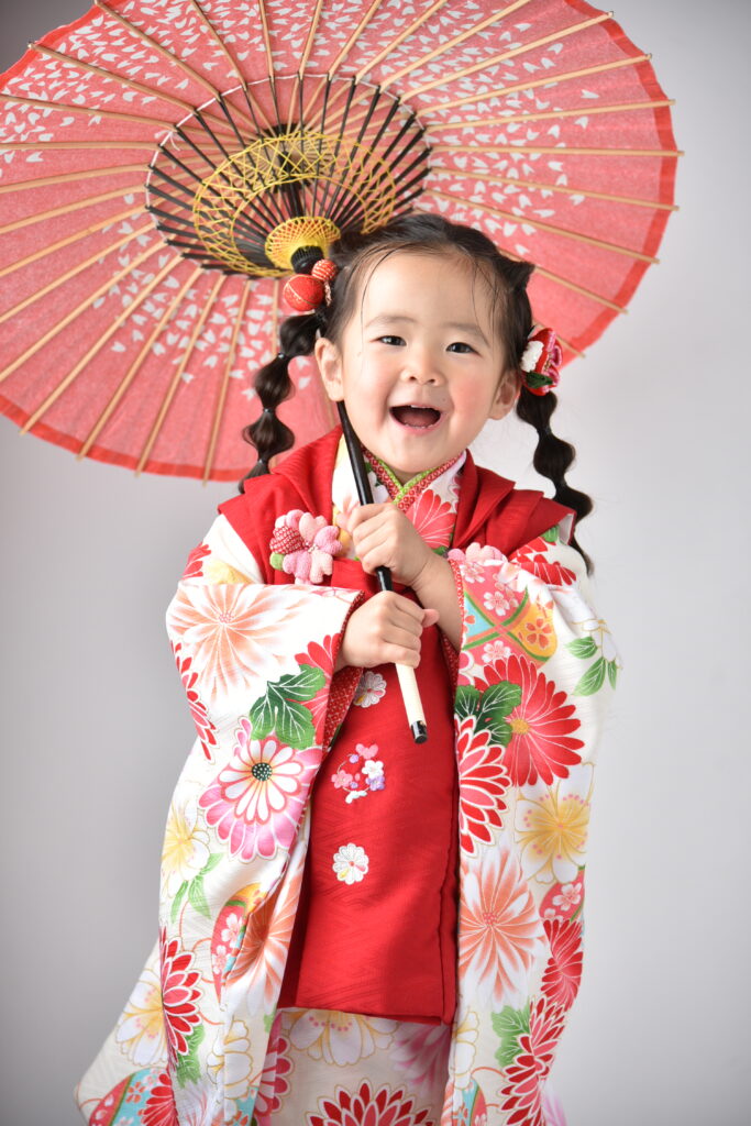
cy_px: 563
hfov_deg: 12.2
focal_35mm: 112
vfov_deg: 18.3
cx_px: 376
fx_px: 3503
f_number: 4
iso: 125
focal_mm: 112
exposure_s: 1/160
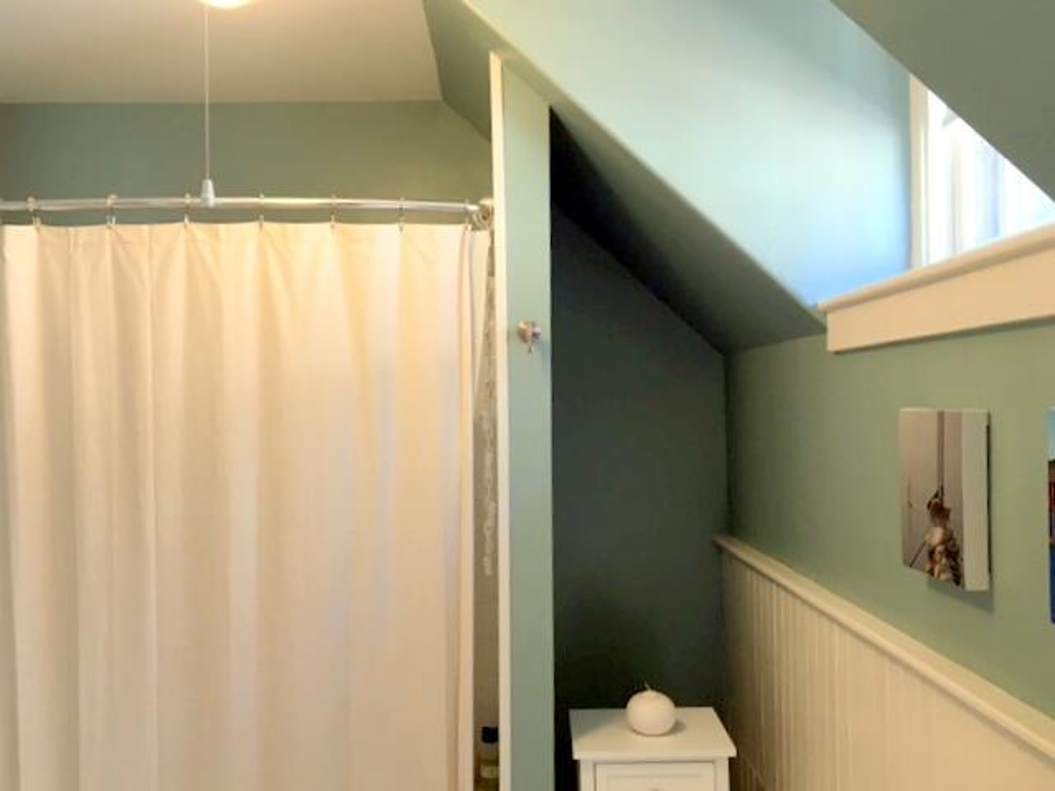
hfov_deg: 61.7
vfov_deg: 48.2
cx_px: 528
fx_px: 884
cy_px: 396
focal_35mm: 29
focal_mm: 4.15
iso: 64
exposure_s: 1/30
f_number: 2.2
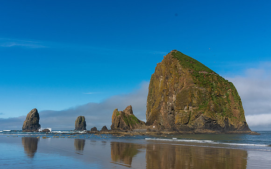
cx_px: 131
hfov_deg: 58.2
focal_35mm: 33
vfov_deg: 38.2
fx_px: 243
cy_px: 97
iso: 140
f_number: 8
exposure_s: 1/640
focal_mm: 20
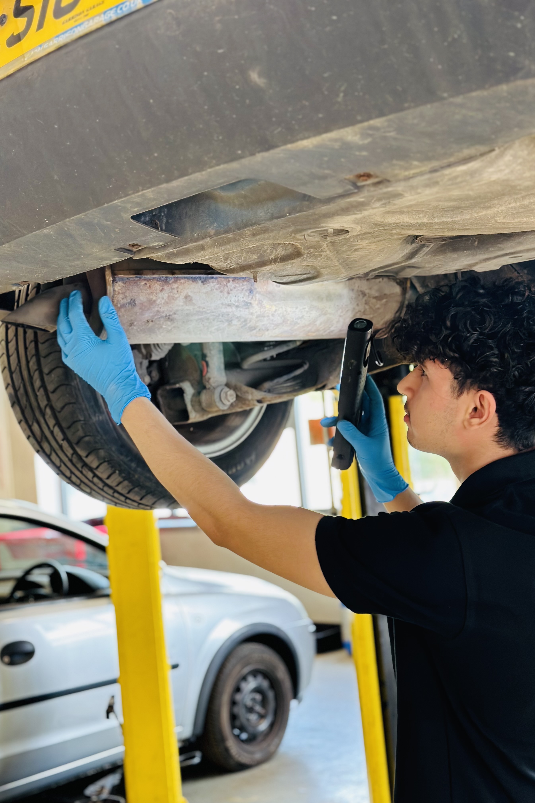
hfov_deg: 27.0
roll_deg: +5.4
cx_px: 269
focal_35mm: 50
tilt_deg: +1.8
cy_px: 401
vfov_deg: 39.6
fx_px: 1114
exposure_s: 1/100
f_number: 1.78
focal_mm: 6.86
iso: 200
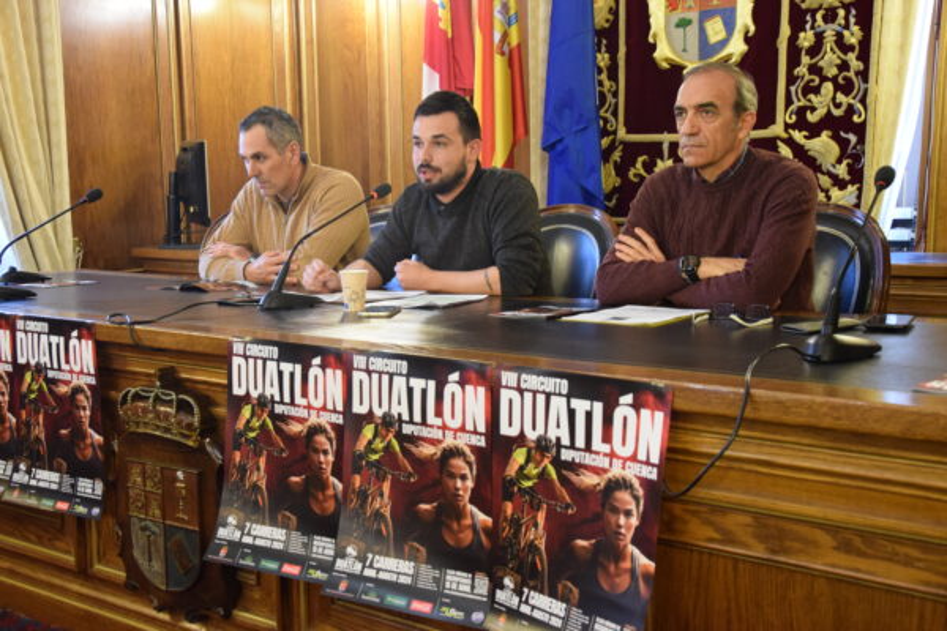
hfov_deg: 46.4
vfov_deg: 31.9
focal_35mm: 42
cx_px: 474
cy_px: 316
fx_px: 1105
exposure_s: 1/40
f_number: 5
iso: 2500
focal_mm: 28
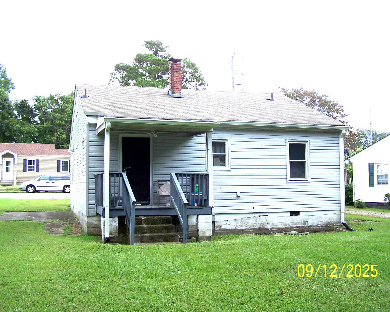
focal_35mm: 40
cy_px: 157
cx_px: 196
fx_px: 462
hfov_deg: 45.8
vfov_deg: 37.3
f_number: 2.8
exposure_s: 1/200
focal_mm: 6.3
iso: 64
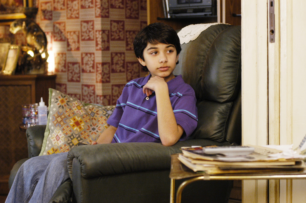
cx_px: 153
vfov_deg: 18.2
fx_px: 637
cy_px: 102
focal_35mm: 75
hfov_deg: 27.0
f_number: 2.8
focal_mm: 50
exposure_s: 1/80
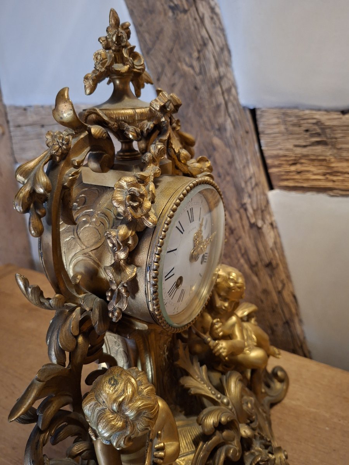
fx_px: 309
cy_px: 232
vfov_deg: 73.9
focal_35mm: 23
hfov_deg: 58.9
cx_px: 174
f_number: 1.8
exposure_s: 1/25
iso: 800
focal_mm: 5.54
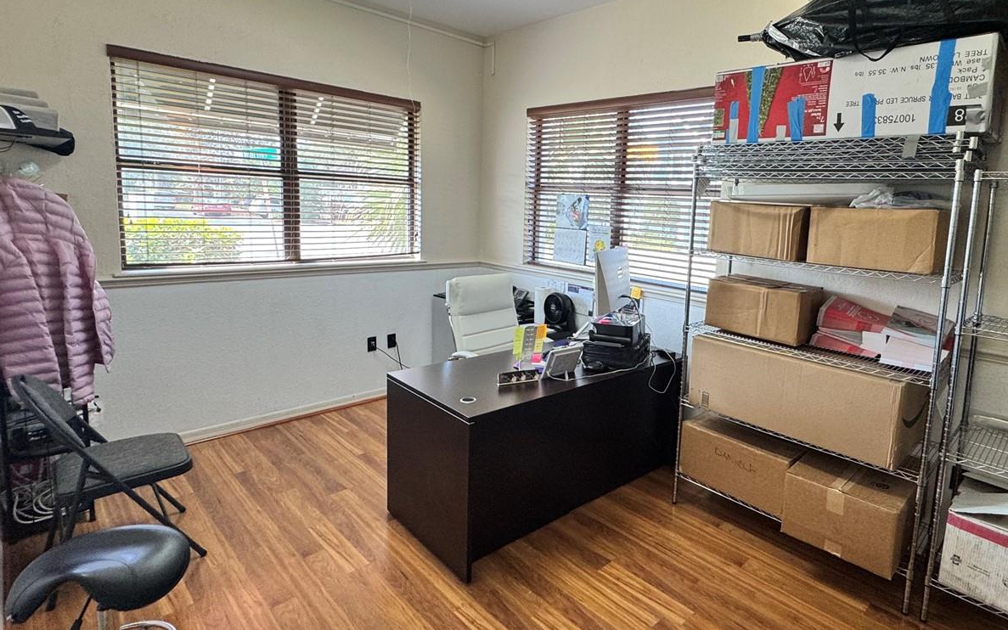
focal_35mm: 20
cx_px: 617
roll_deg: -3.6
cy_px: 273
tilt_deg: -7.3
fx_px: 549
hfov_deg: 83.8
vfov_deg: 59.4
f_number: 2.2
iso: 125
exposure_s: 1/120
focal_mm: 2.22
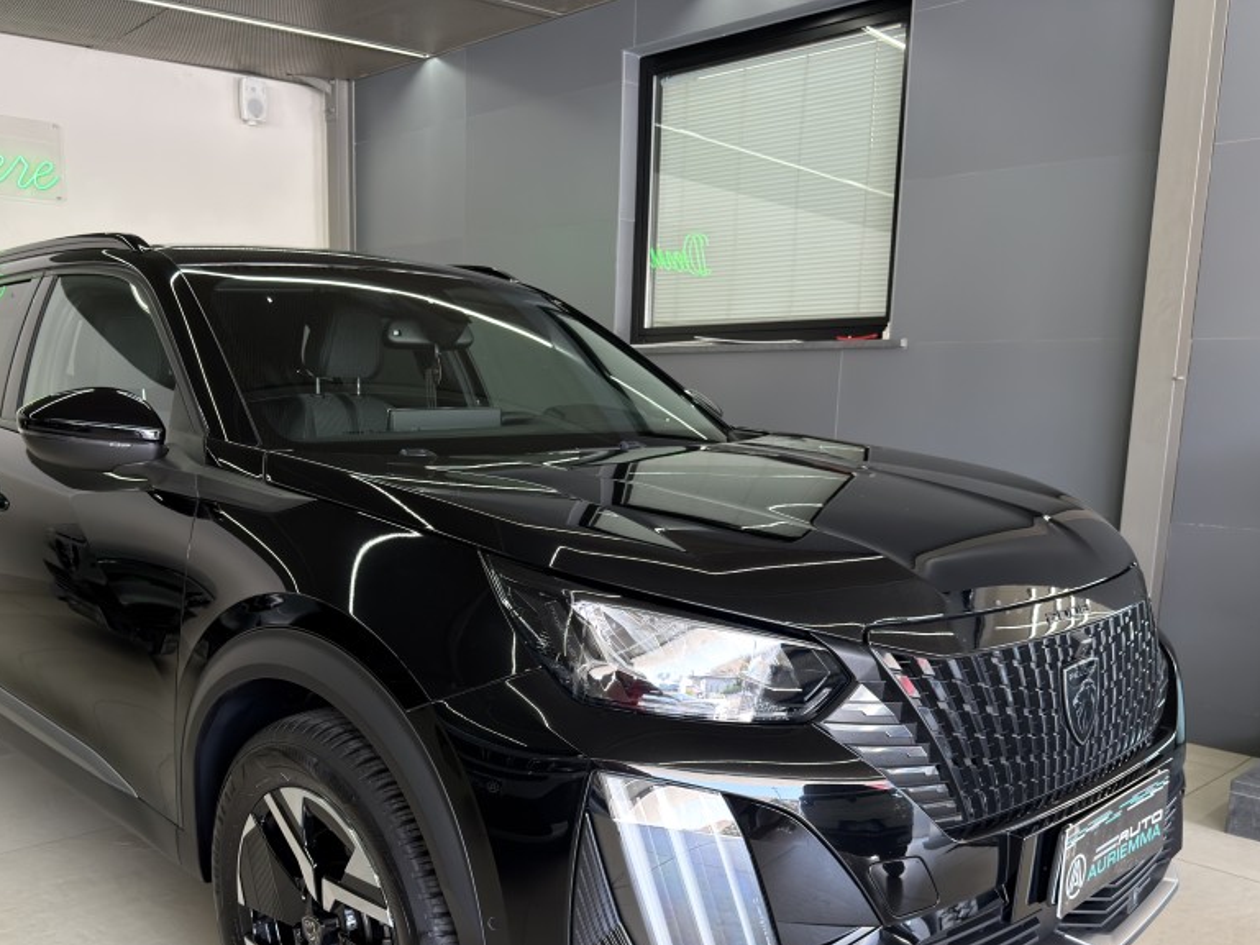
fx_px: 1165
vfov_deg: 43.6
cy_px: 628
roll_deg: -0.7
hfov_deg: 56.6
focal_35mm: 32
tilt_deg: -11.7
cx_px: 541
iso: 200
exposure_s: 1/100
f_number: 1.78
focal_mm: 6.76
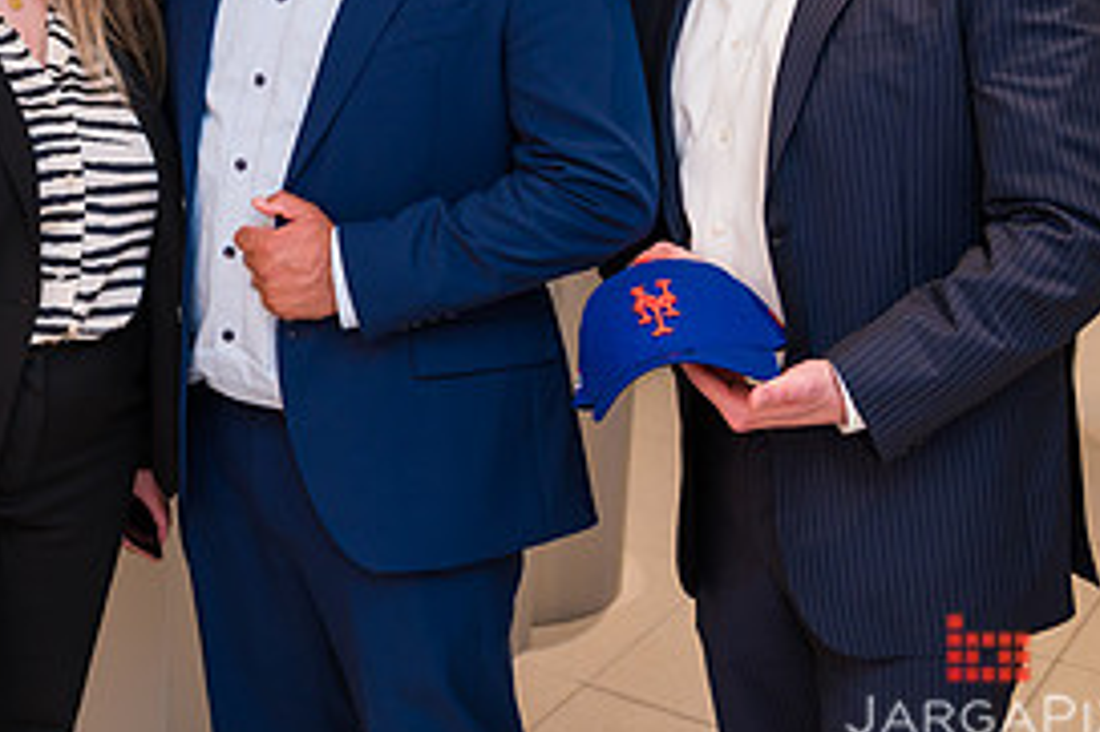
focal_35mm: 66
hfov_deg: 29.0
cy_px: 44
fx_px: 2015
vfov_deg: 20.1
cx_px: 61
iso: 400
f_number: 4
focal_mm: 31
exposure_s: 1/200
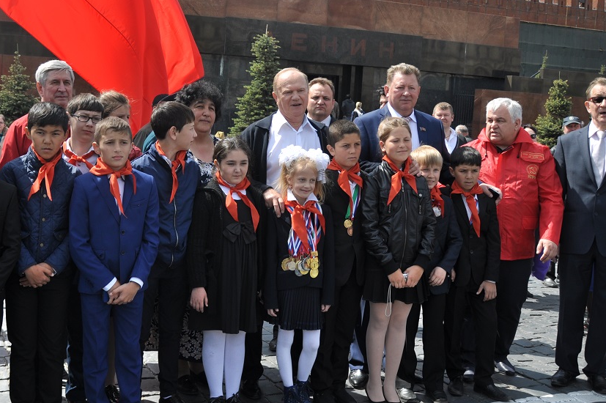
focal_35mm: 42
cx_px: 233
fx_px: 706
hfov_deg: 46.1
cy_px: 165
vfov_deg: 31.8
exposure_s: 1/1000
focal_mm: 18
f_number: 4
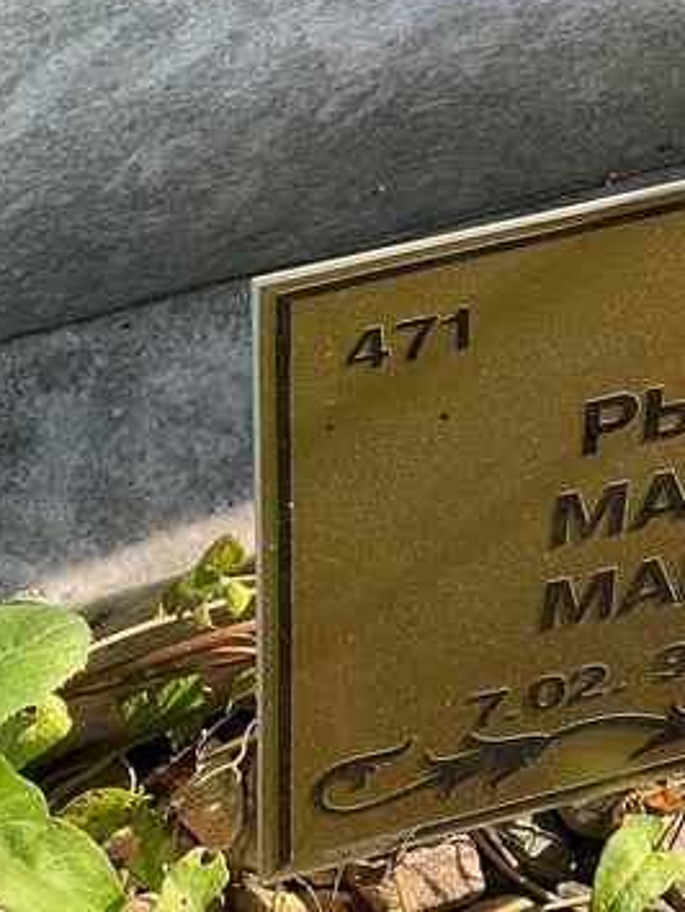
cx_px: 891
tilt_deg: -62.9
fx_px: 4585
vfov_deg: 11.4
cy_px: 448
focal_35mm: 174
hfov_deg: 8.4
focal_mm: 9
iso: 32
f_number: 2.8
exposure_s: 1/121
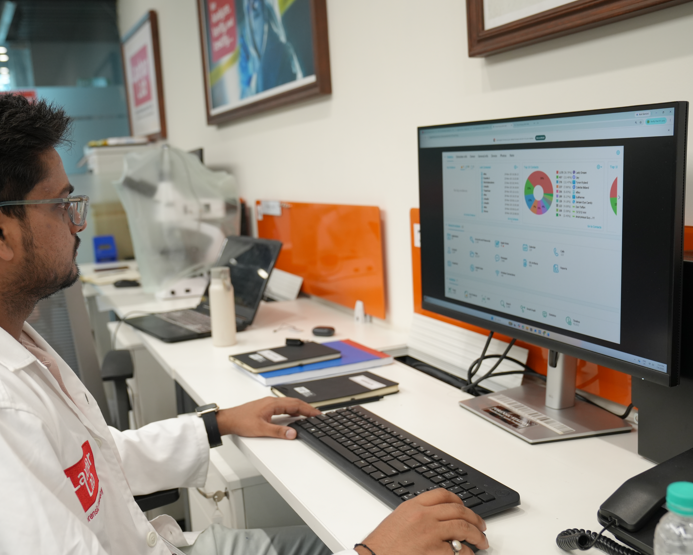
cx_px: 296
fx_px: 759
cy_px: 277
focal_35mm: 37
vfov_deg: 40.1
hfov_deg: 48.9
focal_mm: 32
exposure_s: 1/160
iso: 1000
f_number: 4
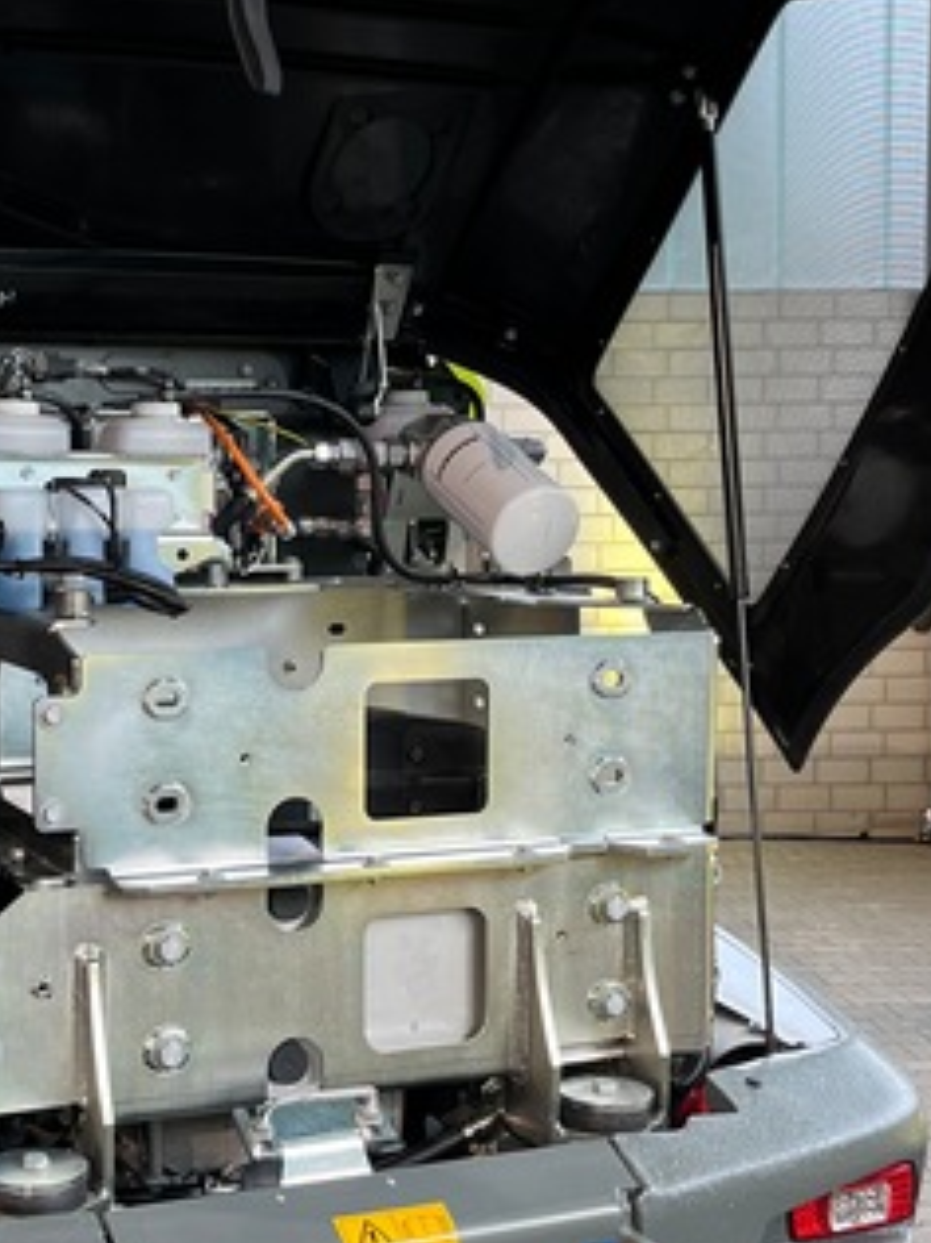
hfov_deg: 26.3
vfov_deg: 34.9
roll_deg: -0.2
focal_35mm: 55
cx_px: 256
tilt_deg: -3.4
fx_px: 1974
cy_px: 598
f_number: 1.6
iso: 125
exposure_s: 1/109
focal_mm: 5.1
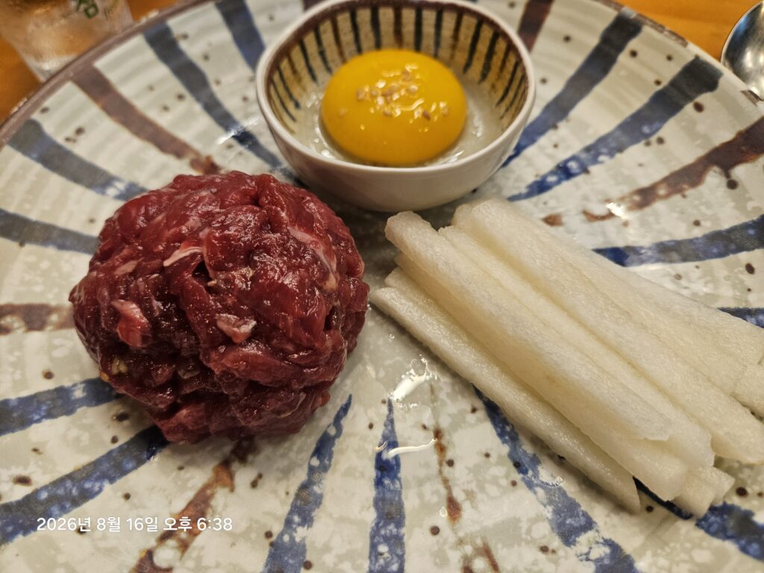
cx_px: 382
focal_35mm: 23
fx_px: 508
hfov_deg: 73.9
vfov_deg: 58.9
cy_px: 286
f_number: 1.8
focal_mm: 5.4
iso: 250
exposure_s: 1/120
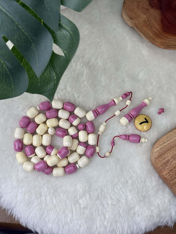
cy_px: 117
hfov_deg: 30.3
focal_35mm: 48
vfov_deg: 39.7
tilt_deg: -82.3
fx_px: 325
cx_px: 88
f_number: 1.78
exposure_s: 1/195
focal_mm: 6.76
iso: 50
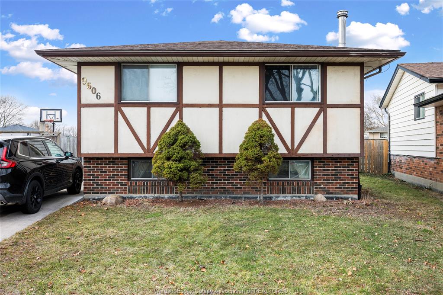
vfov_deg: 43.6
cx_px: 222
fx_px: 369
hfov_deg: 61.9
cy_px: 148
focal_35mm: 30
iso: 400
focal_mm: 30
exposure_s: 1/160
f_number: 8
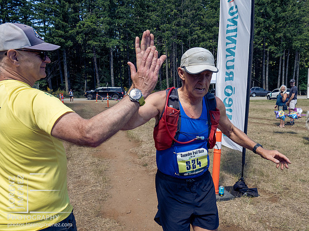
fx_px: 236
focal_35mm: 26
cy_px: 116
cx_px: 161
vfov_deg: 52.4
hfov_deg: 66.5
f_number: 4
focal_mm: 12
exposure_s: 1/800
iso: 400
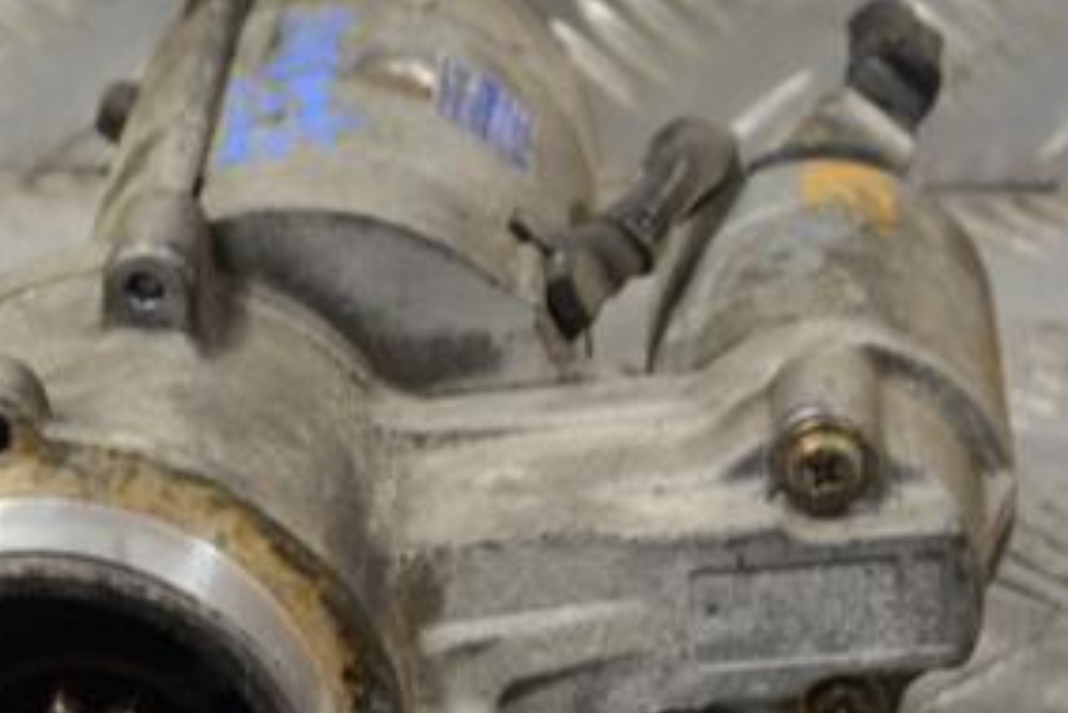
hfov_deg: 11.7
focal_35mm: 175
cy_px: 570
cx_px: 321
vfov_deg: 7.8
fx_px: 5196
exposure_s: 1/30
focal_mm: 55
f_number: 5.6
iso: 220
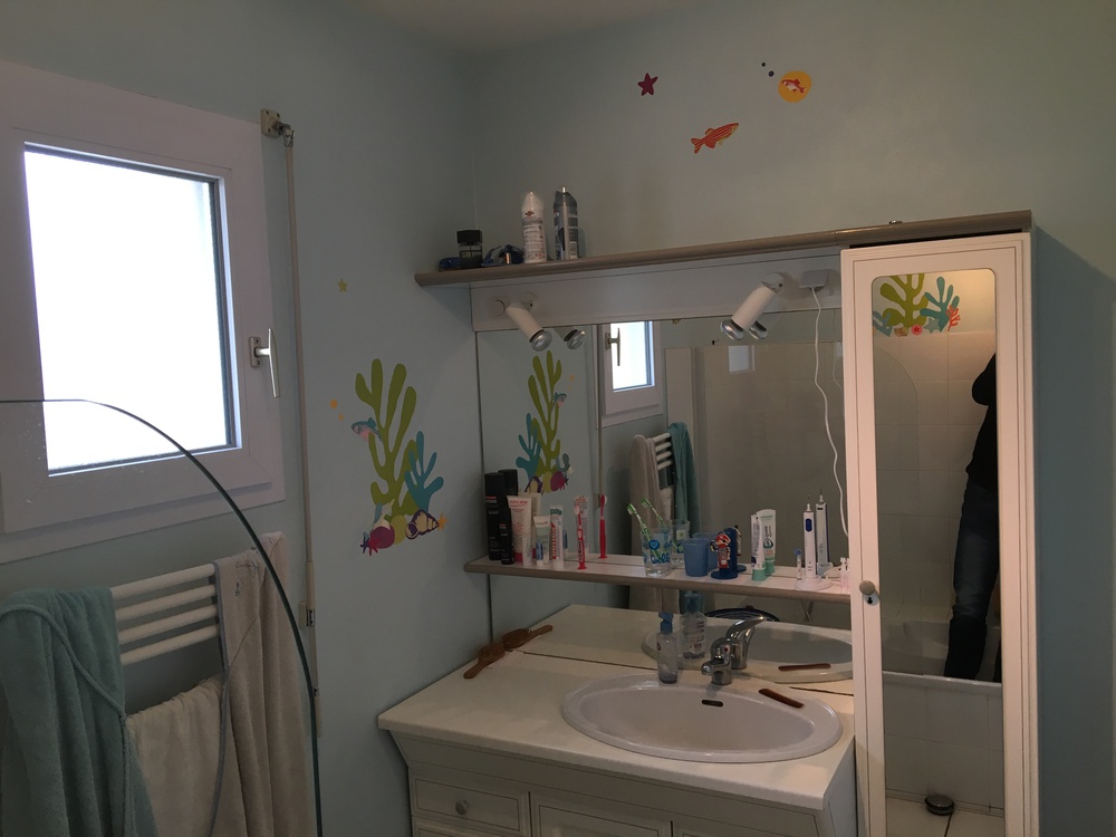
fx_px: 935
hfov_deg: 61.7
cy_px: 418
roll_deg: +2.9
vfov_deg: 48.2
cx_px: 558
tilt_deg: -3.7
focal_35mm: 29
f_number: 2.2
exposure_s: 1/33
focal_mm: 4.15
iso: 32
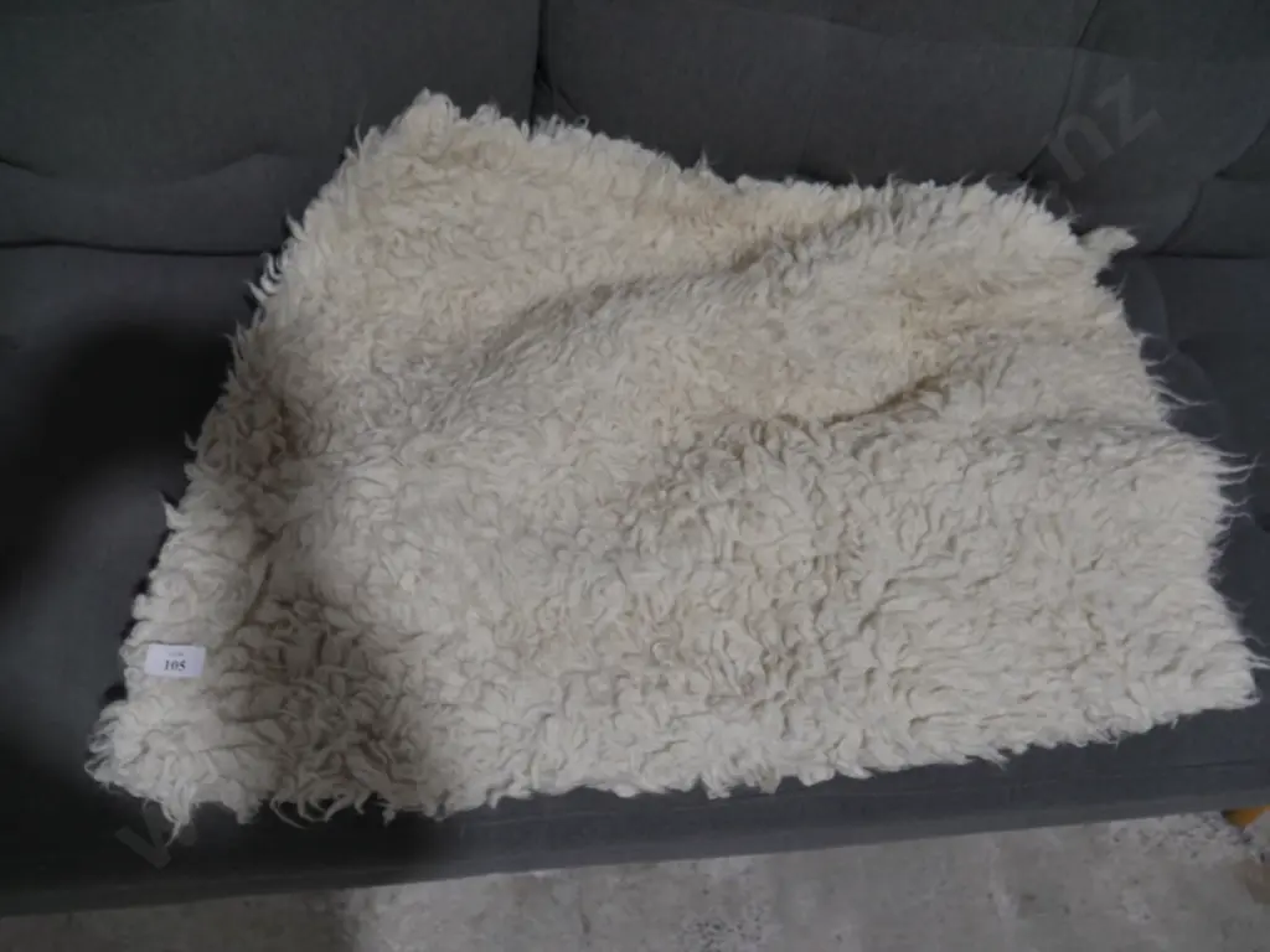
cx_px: 635
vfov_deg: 49.7
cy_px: 476
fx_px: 1027
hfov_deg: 63.4
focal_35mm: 28
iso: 200
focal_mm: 14
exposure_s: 1/125
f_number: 4
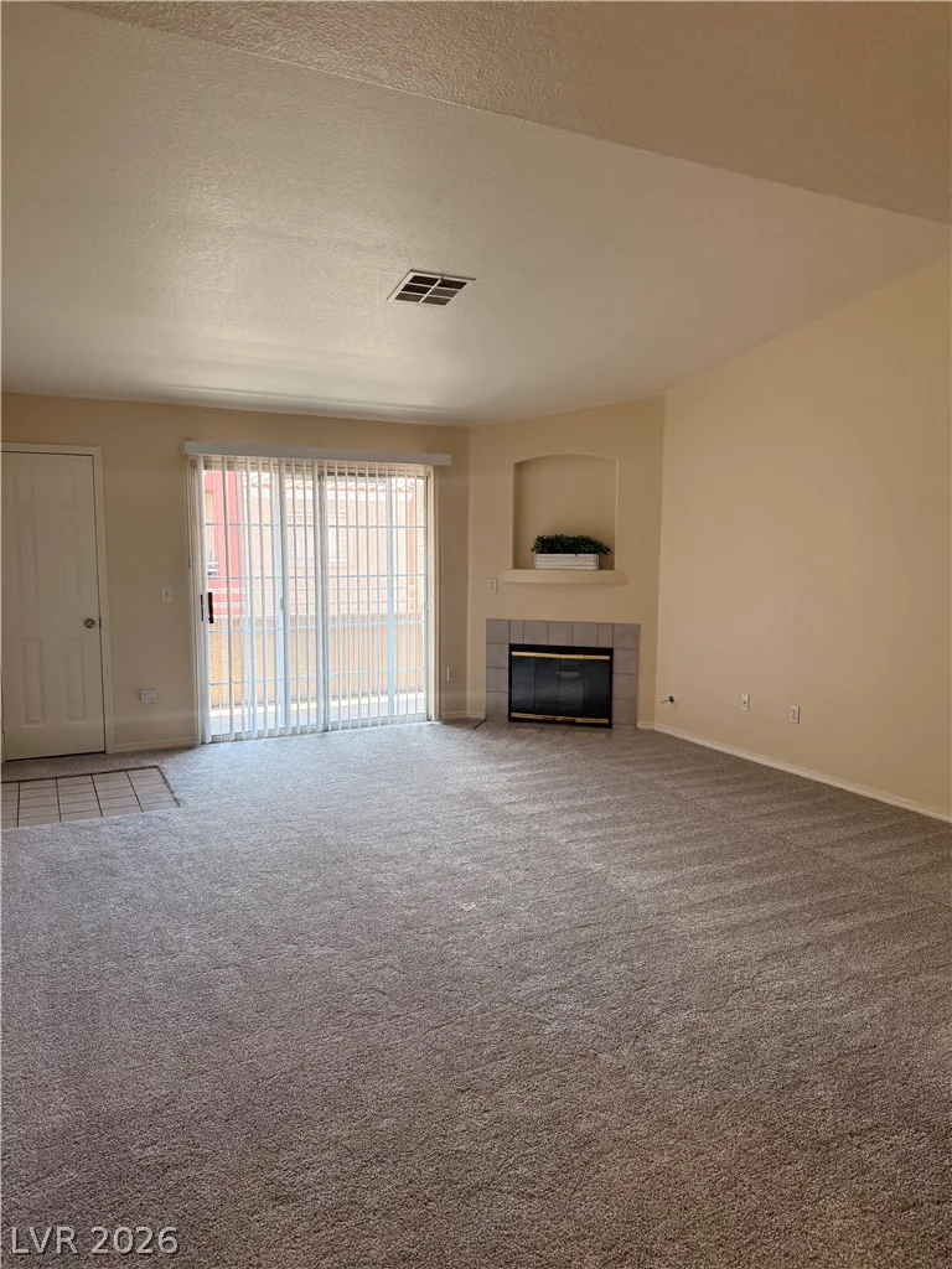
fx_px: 880
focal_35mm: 24
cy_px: 634
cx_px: 476
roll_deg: -1.3
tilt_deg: -5.6
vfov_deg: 71.6
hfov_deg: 56.8
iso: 200
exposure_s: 1/212
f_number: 1.78
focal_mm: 6.76
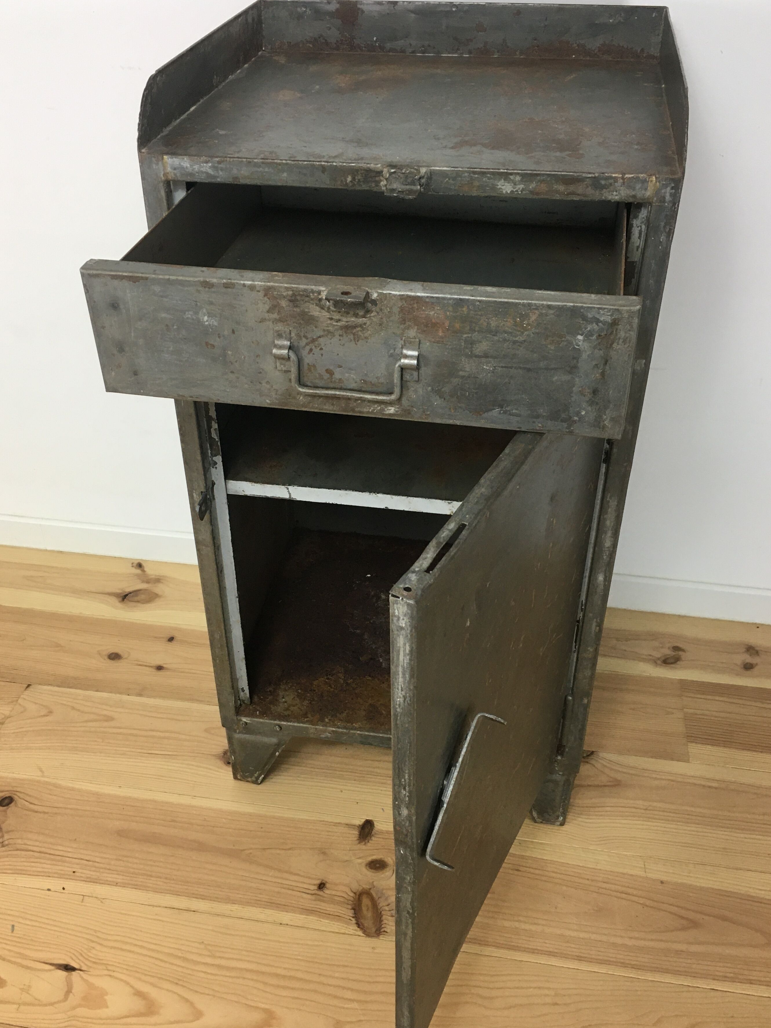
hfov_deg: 42.9
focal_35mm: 33
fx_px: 980
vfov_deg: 55.3
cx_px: 364
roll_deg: -0.4
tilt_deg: -37.2
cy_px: 545
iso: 64
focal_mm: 4.15
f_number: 2.2
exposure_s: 1/33
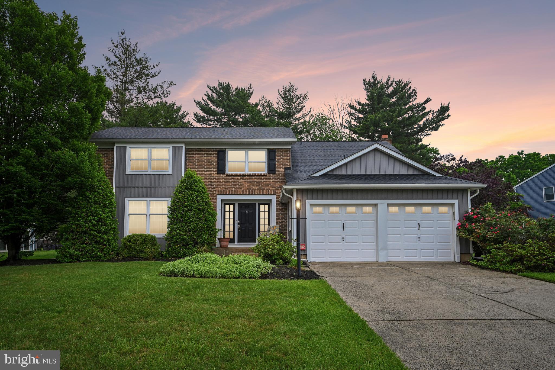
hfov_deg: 76.1
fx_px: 355
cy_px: 185
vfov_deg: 55.1
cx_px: 278
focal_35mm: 23
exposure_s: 1/1000
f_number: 8
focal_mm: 23
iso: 800
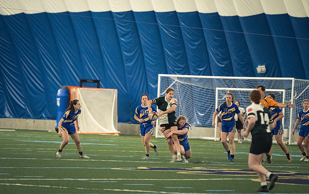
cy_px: 97
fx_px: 2586
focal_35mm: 307
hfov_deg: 6.8
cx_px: 155
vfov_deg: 4.3
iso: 9000
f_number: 2.8
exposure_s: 1/500
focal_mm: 200
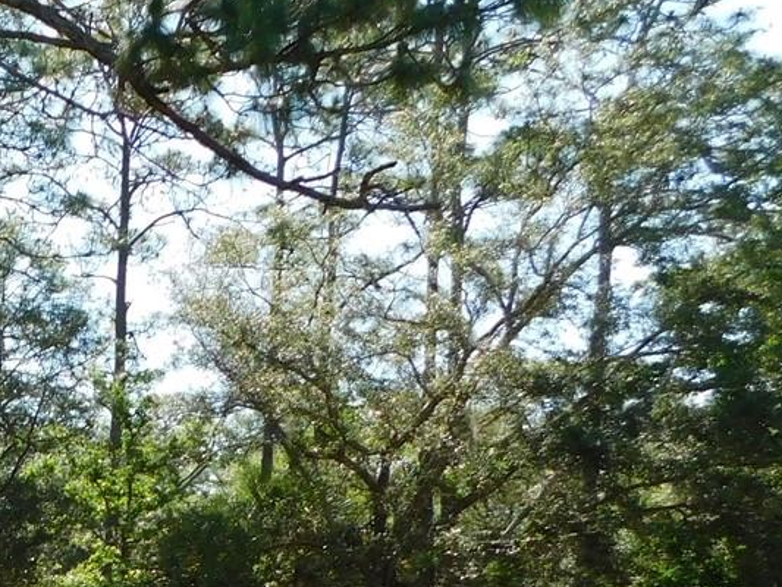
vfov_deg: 19.9
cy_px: 721
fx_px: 1559
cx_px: -381
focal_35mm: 69
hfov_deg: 23.0
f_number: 3
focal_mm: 4
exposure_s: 1/640
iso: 125
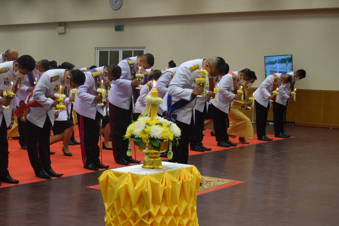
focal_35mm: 62
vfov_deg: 21.9
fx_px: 582
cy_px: 146
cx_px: 112
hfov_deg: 32.2
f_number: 4
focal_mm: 25
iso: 450
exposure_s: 1/60
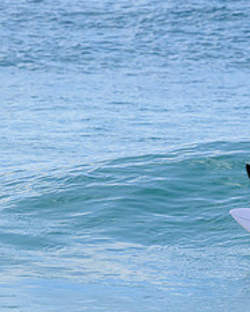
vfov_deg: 1.7
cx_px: 385
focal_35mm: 1131
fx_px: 10453
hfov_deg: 1.4
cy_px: 174
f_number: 10
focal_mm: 480
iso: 1400
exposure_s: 1/2000
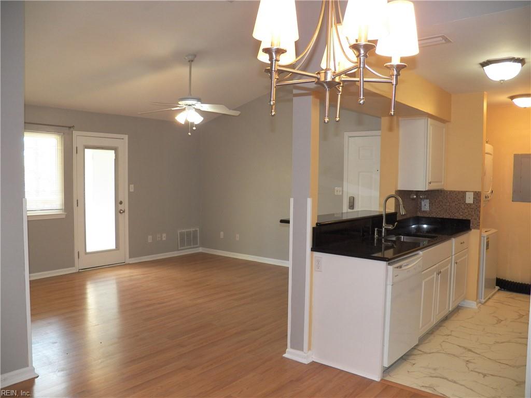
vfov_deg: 49.7
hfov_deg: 63.4
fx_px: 430
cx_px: 266
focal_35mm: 28
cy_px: 199
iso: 125
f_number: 2.8
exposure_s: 1/40
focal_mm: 4.9
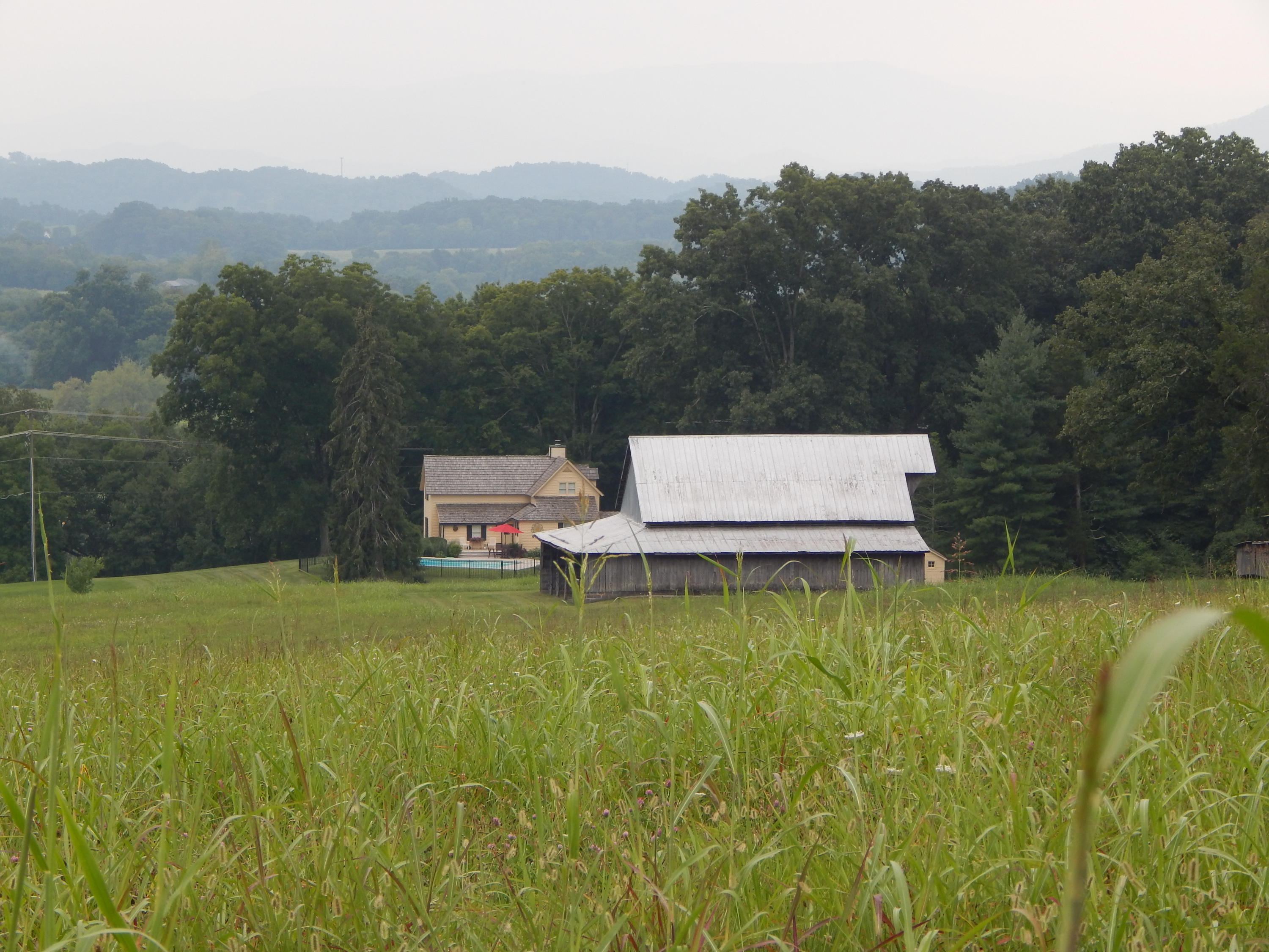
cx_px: 634
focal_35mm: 132
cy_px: 476
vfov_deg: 11.2
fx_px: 4839
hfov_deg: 14.9
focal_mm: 23.4
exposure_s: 1/250
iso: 125
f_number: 4.8
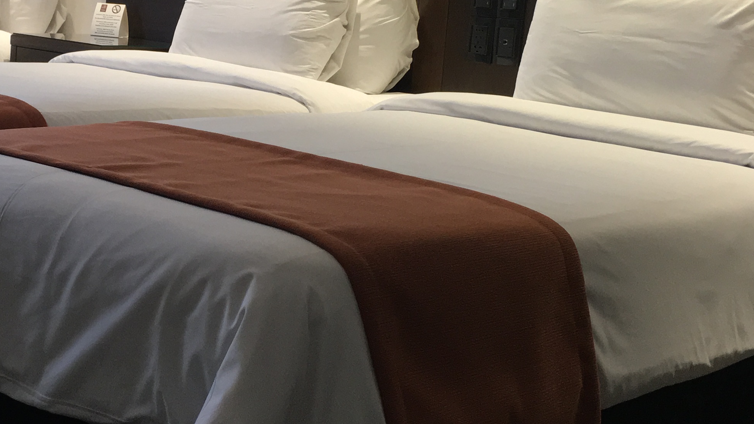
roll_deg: -4.0
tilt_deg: -6.8
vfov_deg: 18.5
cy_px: 152
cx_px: 168
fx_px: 1299
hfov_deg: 31.6
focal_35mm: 65
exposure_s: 1/33
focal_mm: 4.15
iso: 80
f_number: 2.2
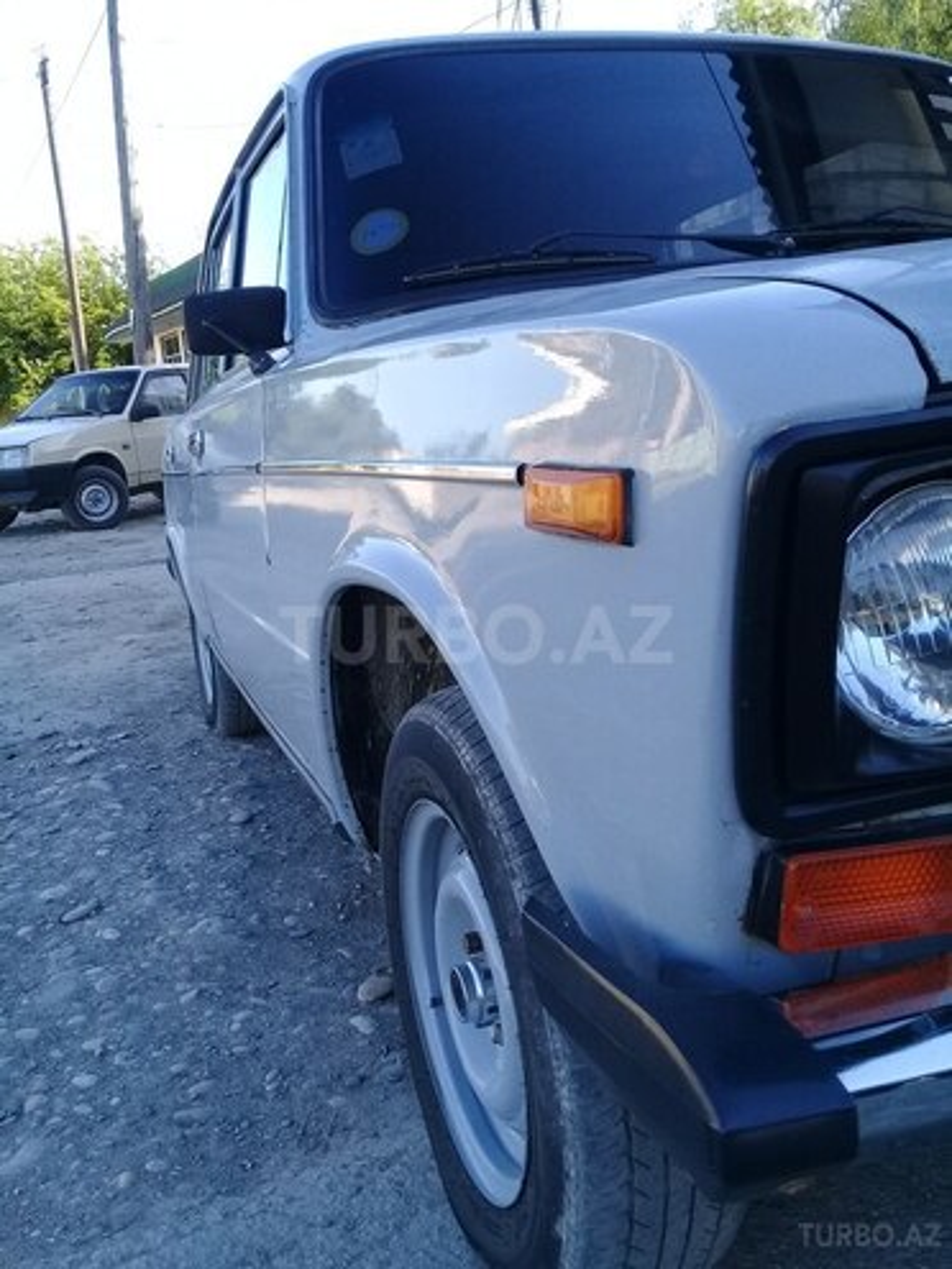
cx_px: 476
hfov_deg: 45.4
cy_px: 634
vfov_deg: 58.4
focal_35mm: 31
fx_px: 1137
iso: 50
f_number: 2.2
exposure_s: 1/215
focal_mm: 3.3
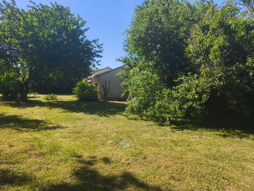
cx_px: 127
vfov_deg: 58.9
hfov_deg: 73.9
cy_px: 96
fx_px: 169
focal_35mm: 23
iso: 50
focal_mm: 6.57
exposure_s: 1/1665
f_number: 1.6
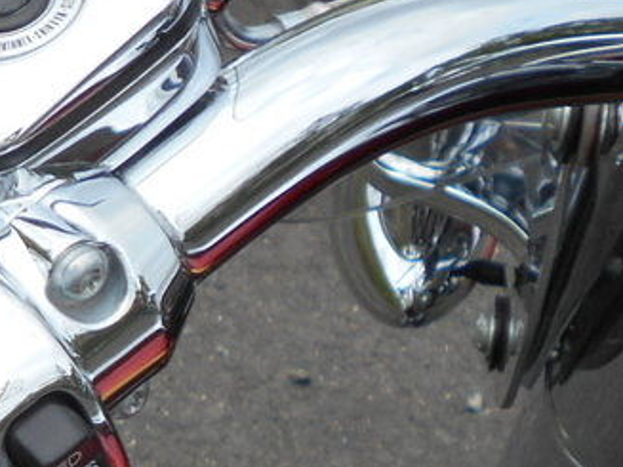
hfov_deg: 12.7
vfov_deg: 10.4
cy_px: 254
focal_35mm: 143
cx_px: -467
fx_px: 2573
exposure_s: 1/400
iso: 80
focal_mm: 6.7
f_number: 3.9
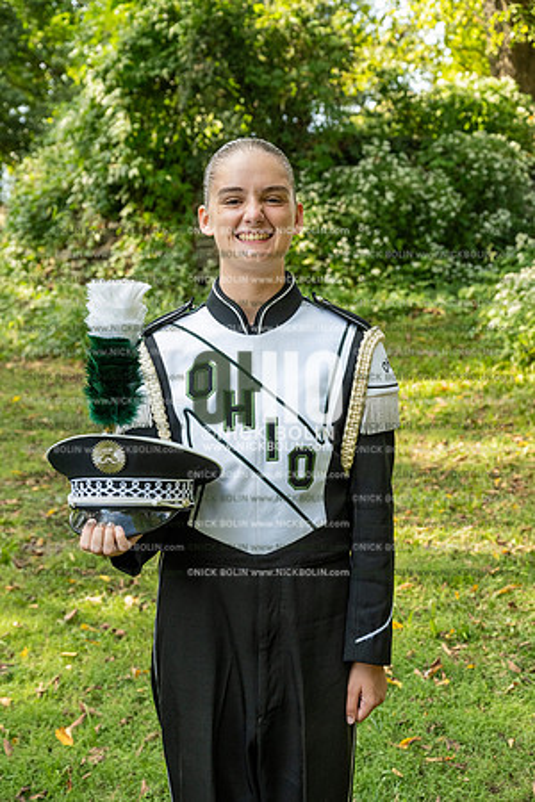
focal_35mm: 52
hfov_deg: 26.0
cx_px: 268
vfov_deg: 38.2
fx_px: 1159
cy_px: 401
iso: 1000
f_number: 5.6
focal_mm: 52
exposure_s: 1/640
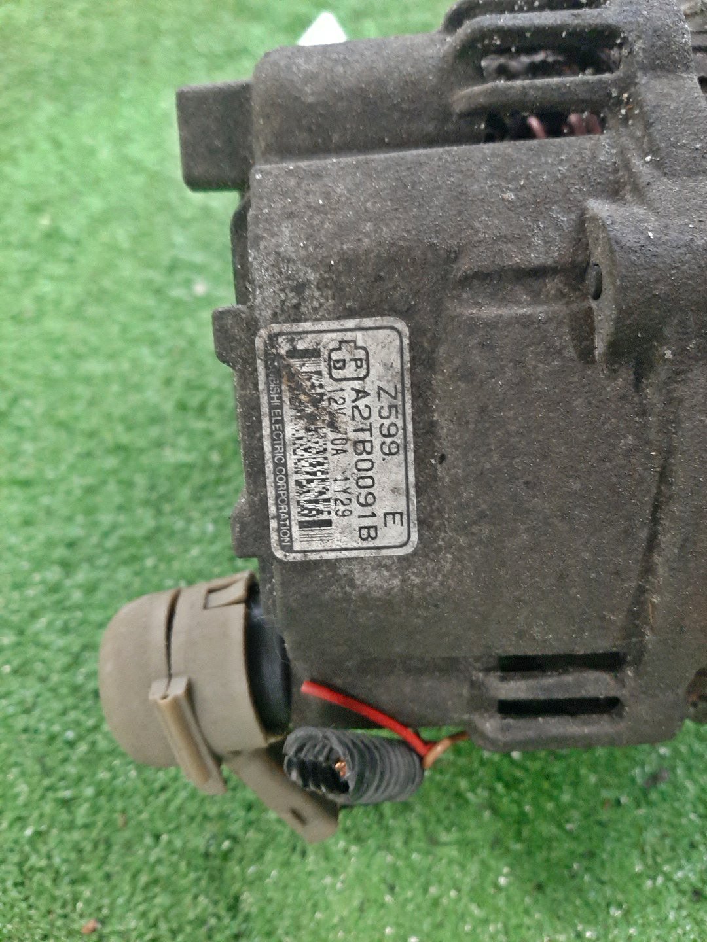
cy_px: 471
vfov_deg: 67.3
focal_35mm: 26
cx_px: 354
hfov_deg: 53.1
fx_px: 708
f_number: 1.7
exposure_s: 1/25
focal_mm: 3.93
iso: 318
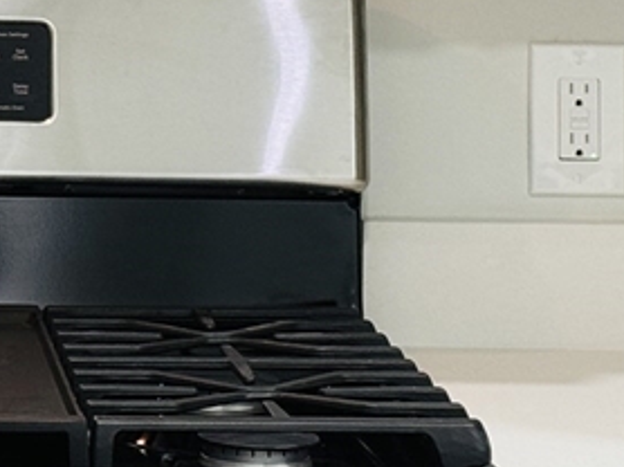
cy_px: -173
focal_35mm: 177
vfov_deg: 8.2
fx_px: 3188
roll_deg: -0.9
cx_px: -79
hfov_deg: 11.0
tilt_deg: -0.1
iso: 160
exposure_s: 1/60
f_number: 1.78
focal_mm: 6.76
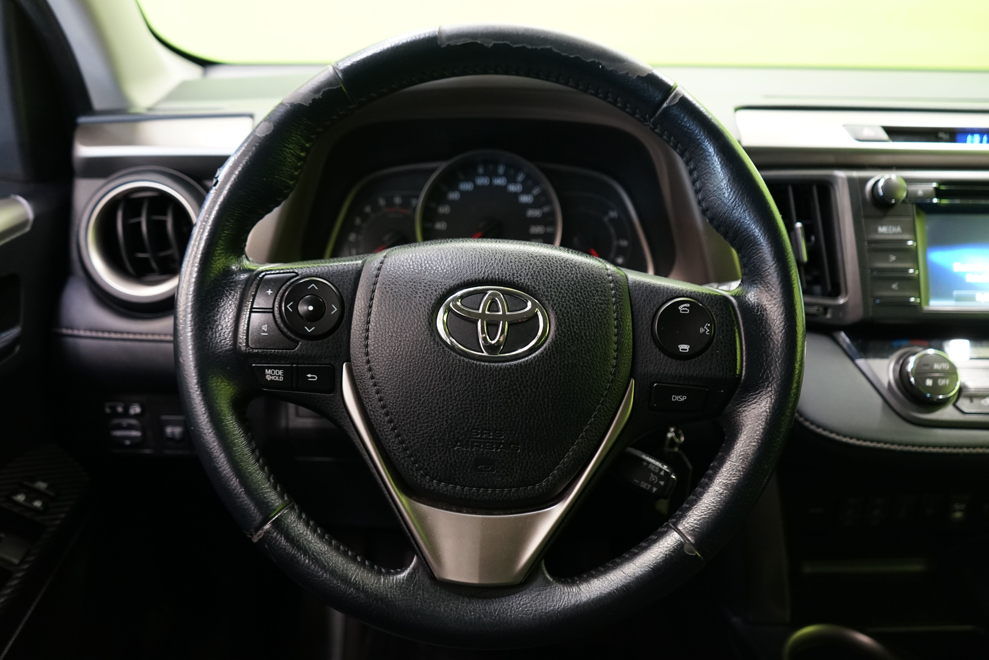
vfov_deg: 46.4
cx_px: 494
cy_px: 330
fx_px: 769
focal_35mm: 28
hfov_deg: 65.5
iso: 1250
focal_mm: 28
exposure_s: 1/15
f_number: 4
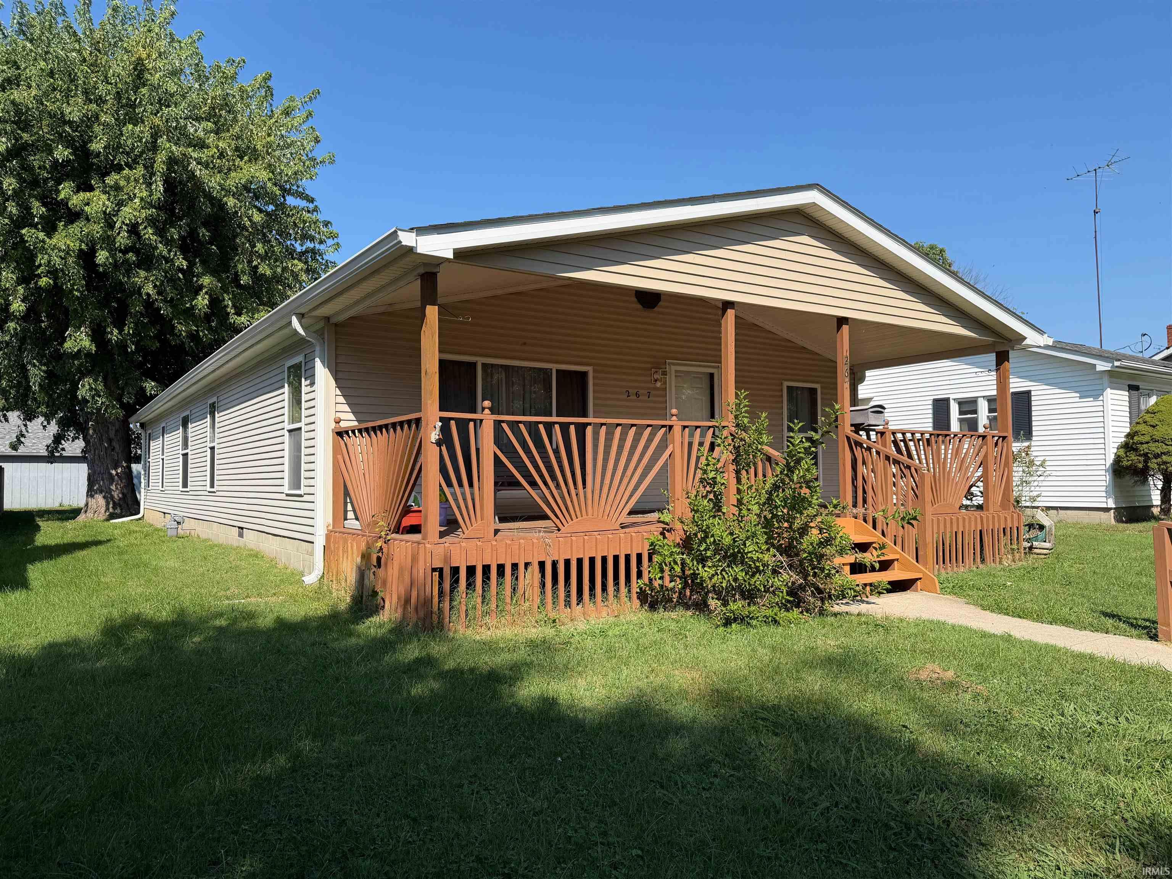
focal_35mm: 24
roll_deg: +1.0
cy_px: 440
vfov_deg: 56.8
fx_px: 813
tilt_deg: +2.6
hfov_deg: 71.6
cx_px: 586
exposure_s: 1/3425
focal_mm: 6.76
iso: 80
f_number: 1.78
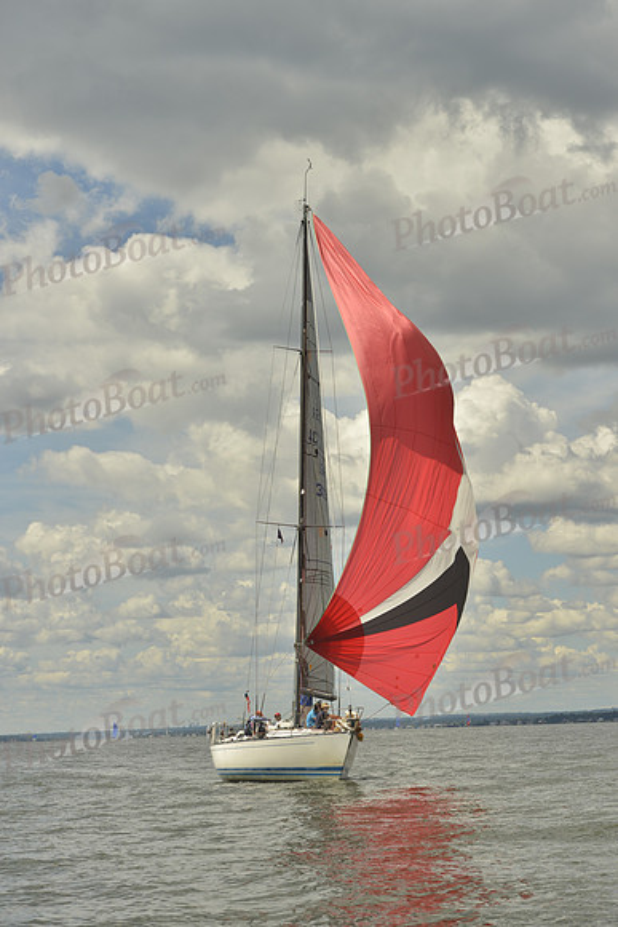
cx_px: 309
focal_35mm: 78
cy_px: 464
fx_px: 2007
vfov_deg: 26.0
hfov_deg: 17.5
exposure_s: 1/1000
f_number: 9
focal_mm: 78
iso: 200
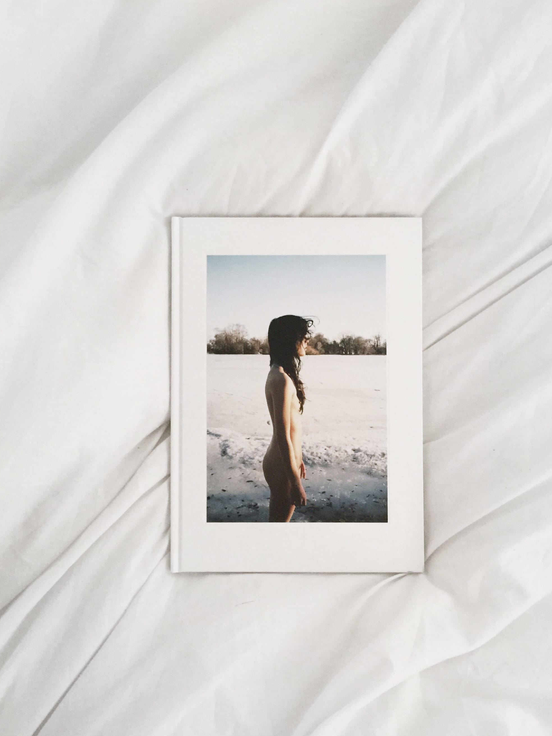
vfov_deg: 51.3
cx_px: 316
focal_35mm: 36
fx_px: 765
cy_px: 397
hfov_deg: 39.6
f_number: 2.2
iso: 125
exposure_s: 1/17
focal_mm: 4.15
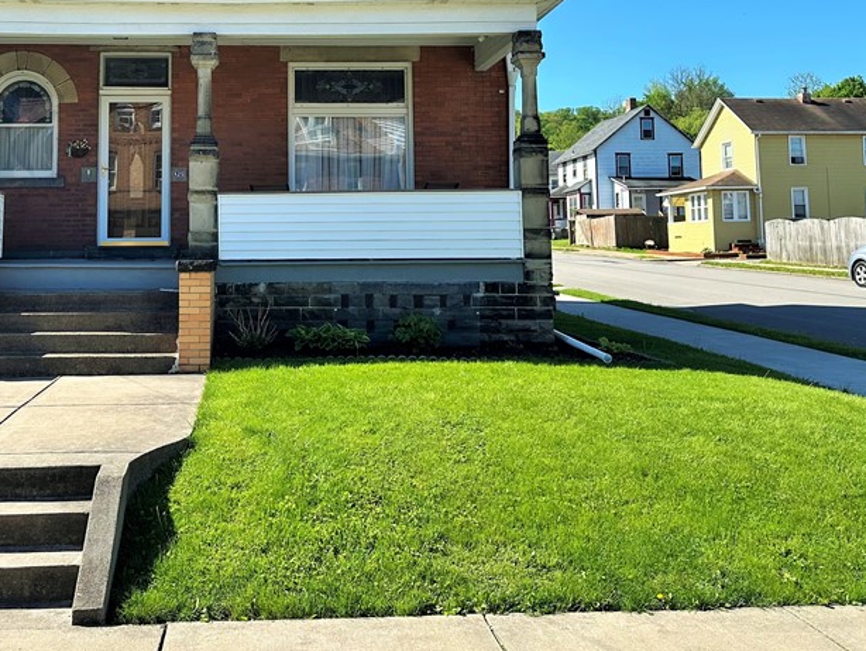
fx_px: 1001
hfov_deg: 46.1
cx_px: 296
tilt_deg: +7.4
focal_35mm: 40
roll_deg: -0.4
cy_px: 160
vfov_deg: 35.2
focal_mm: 6.86
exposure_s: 1/2525
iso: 80
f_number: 1.78
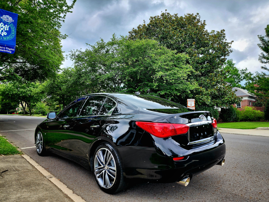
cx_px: 134
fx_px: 179
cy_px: 101
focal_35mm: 23
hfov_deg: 73.9
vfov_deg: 58.9
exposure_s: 1/182
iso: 16
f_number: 1.8
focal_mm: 6.4
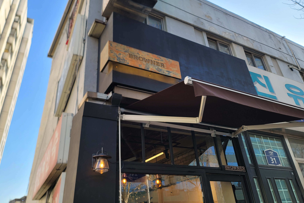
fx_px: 228
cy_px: 89
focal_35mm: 27
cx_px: 146
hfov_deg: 67.4
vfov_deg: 47.8
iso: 20
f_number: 1.8
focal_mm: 7
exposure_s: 1/255
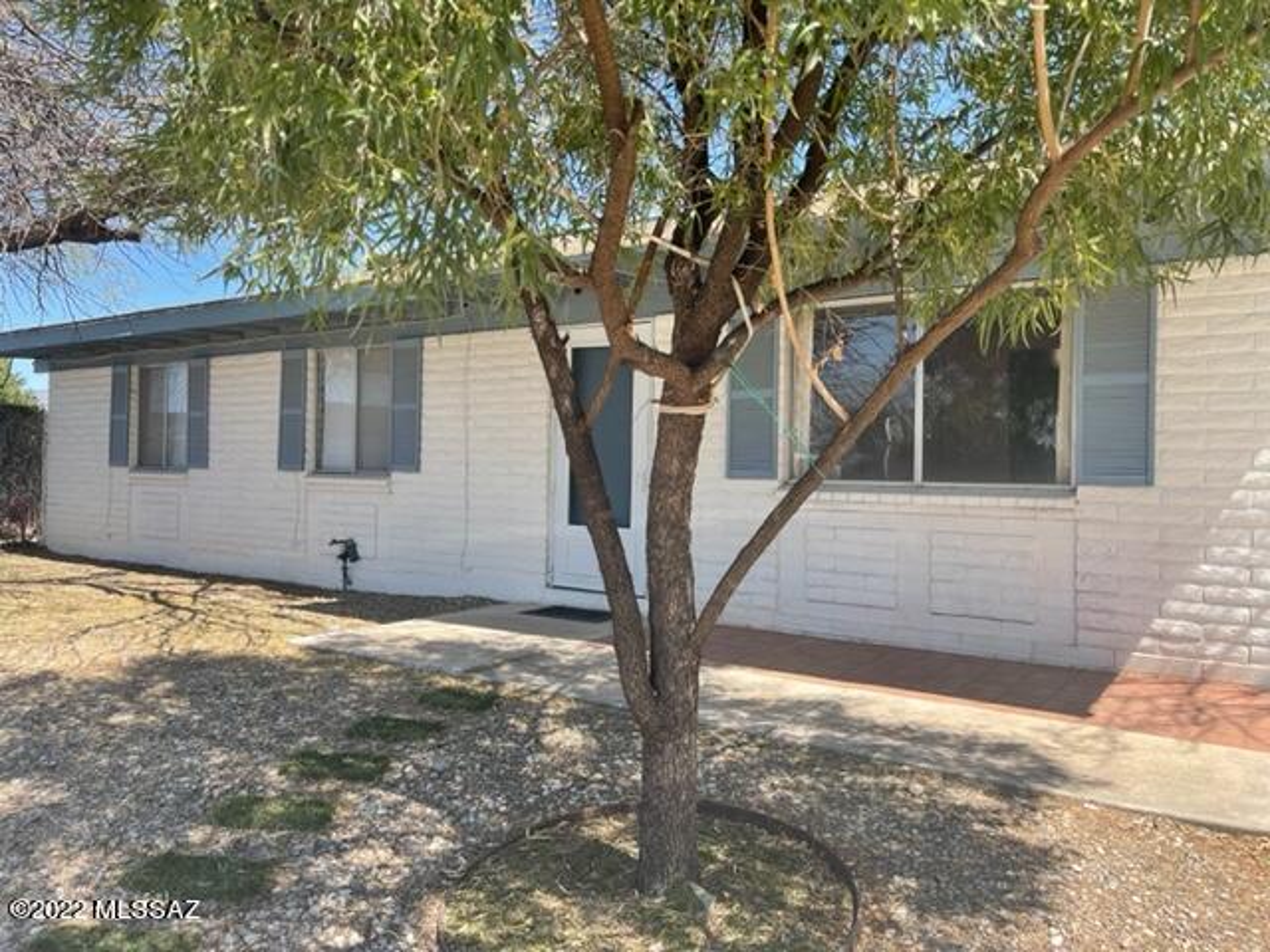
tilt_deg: +0.1
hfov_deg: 67.3
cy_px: 476
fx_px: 954
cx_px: 635
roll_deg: -1.2
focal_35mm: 26
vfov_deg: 53.1
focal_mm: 5.1
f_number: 1.6
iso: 32
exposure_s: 1/1238
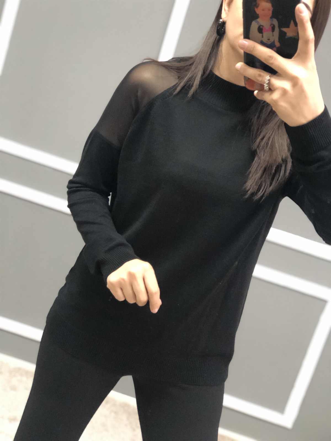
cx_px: 166
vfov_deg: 33.8
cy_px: 220
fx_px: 727
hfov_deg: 25.7
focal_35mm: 57
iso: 640
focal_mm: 6.6
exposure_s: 1/33
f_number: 2.8
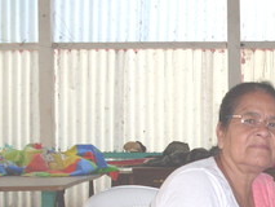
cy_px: 212
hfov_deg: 21.5
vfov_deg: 16.2
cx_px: 249
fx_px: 707
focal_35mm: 89
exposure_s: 1/45
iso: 100
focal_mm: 6.3
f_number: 2.8
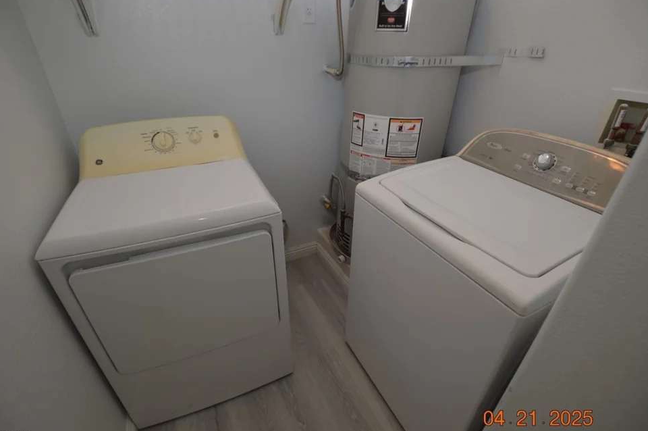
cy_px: 222
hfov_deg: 96.7
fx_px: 288
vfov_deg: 73.6
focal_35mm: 16
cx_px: 312
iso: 360
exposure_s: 1/60
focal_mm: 10
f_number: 3.5
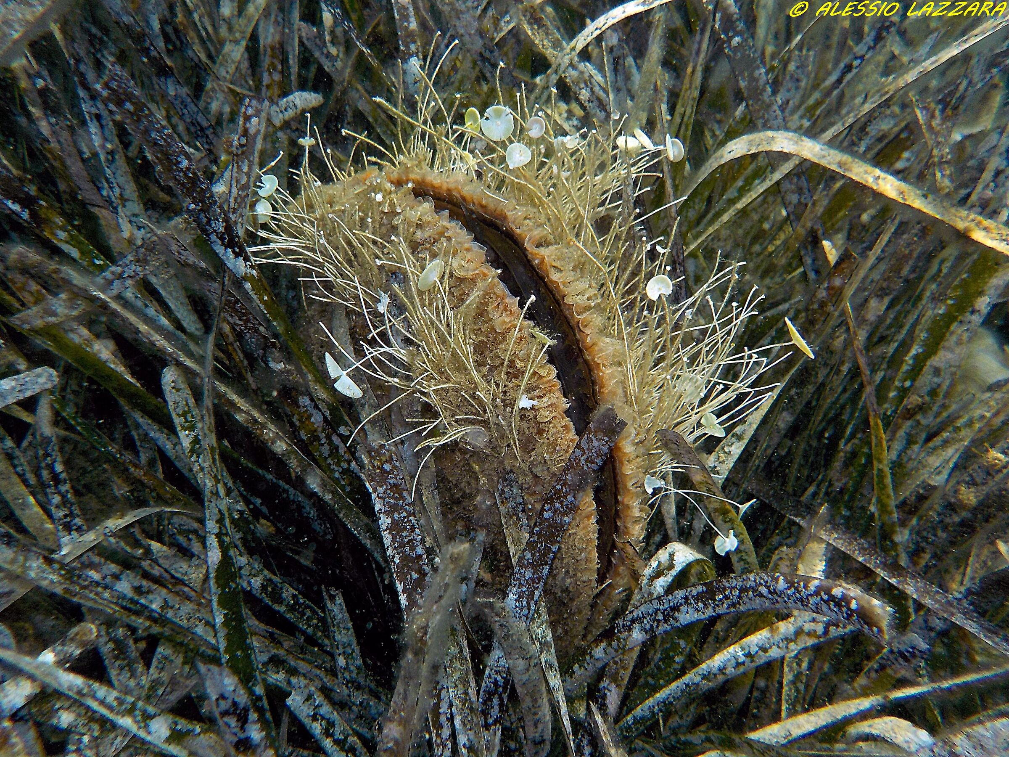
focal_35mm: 30
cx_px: 504
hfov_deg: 60.0
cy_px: 378
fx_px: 874
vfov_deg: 46.8
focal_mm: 4.1
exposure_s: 1/1250
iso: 125
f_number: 3.3
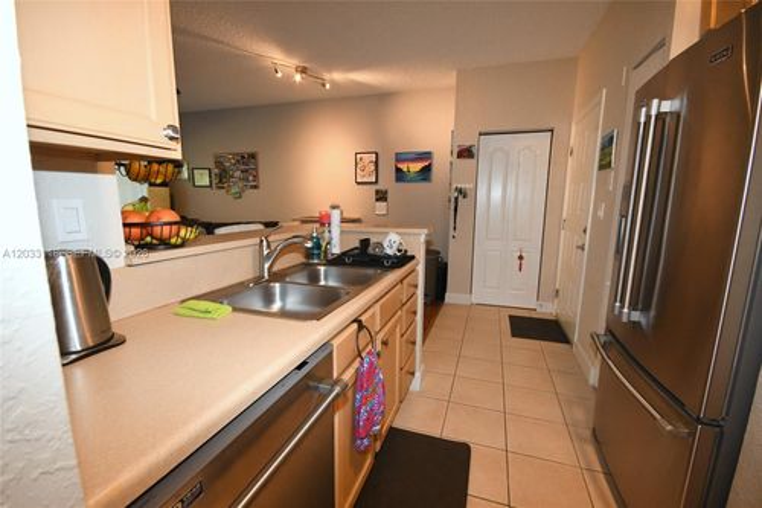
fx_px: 317
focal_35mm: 15
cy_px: 254
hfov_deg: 100.4
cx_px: 381
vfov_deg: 77.3
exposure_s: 1/100
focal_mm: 10
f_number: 7.1
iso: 4000
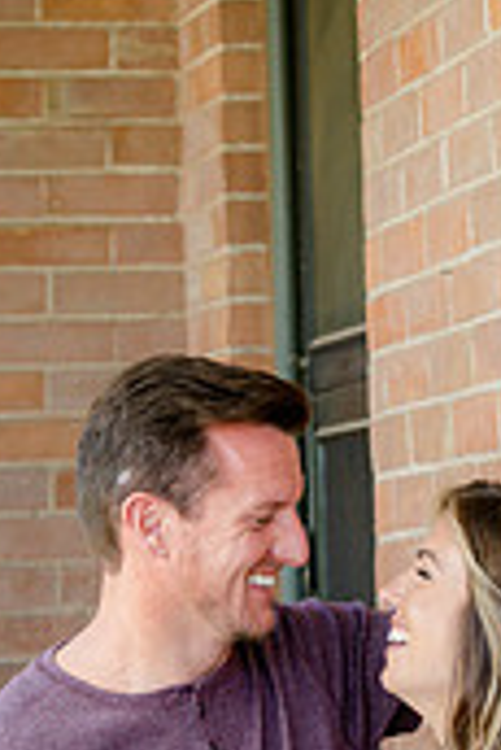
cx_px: 410
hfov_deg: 7.5
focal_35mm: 183
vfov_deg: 11.2
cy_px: 558
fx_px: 3812
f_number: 4
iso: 500
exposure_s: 1/250
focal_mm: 70
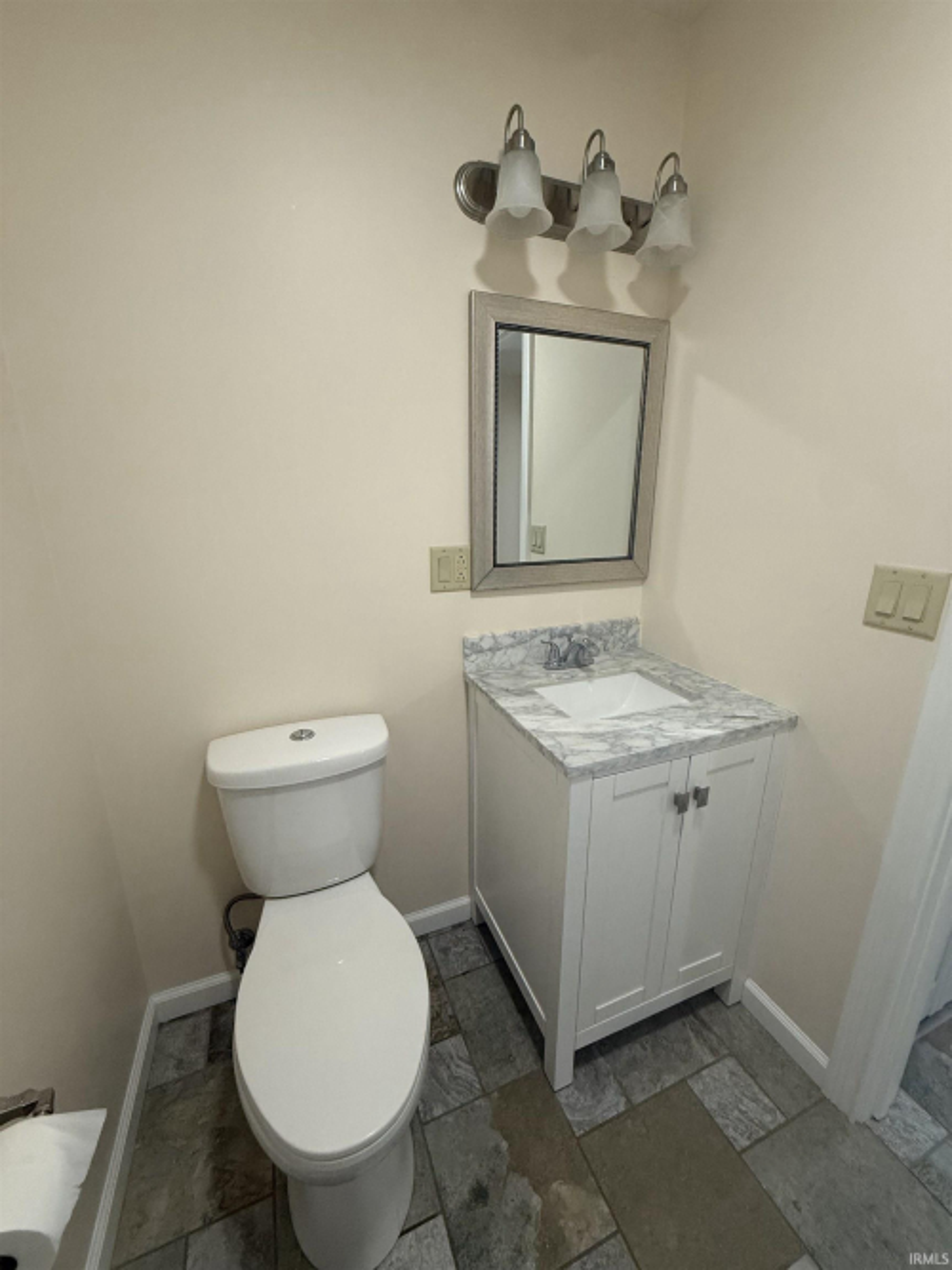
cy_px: 635
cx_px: 476
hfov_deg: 85.7
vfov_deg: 102.1
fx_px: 514
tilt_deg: -16.2
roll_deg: -0.1
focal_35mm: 14
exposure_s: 1/60
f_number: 2.2
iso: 320
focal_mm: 2.22
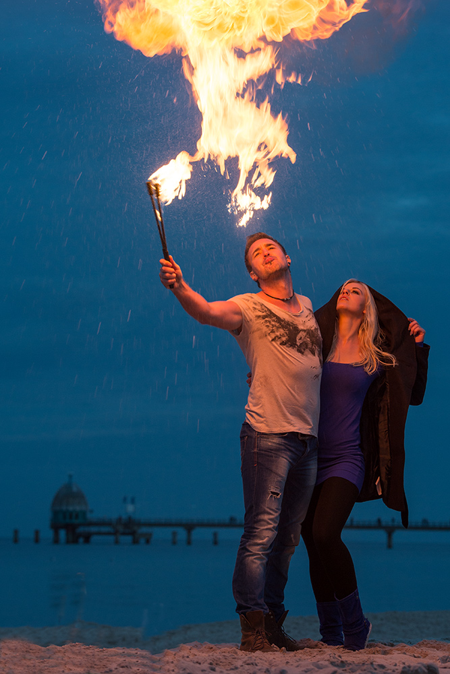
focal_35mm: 105
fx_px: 1968
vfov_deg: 19.5
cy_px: 337
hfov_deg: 13.0
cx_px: 225
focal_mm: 105
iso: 400
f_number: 5.6
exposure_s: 1/80
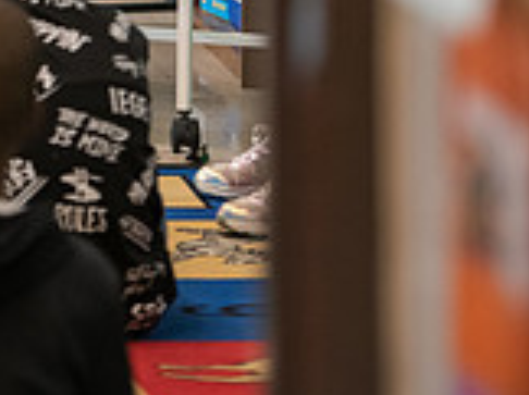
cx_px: -392
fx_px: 6104
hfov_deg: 4.9
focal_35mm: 400
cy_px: -181
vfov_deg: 3.7
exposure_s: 1/200
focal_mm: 116
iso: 2000
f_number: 3.2
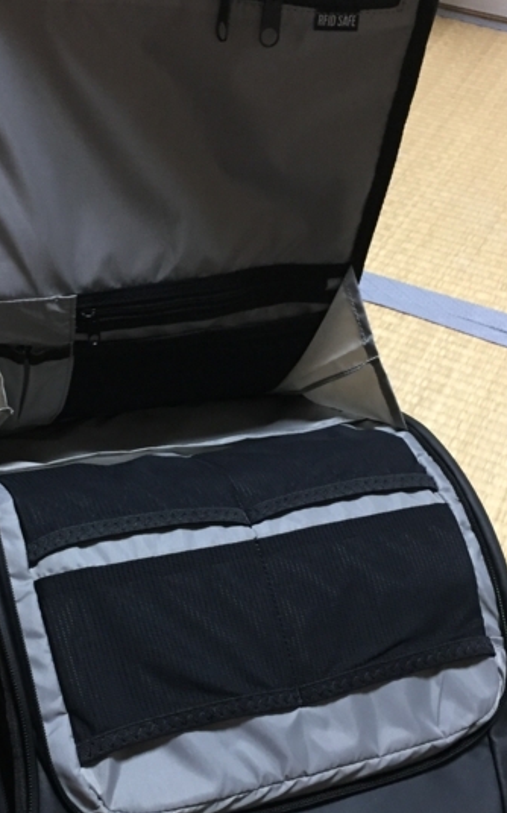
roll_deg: -2.7
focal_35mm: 46
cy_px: 489
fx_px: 1018
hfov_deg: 27.8
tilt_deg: -44.0
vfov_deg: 43.3
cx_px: 168
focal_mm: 4.15
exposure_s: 1/24
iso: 250
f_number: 2.2
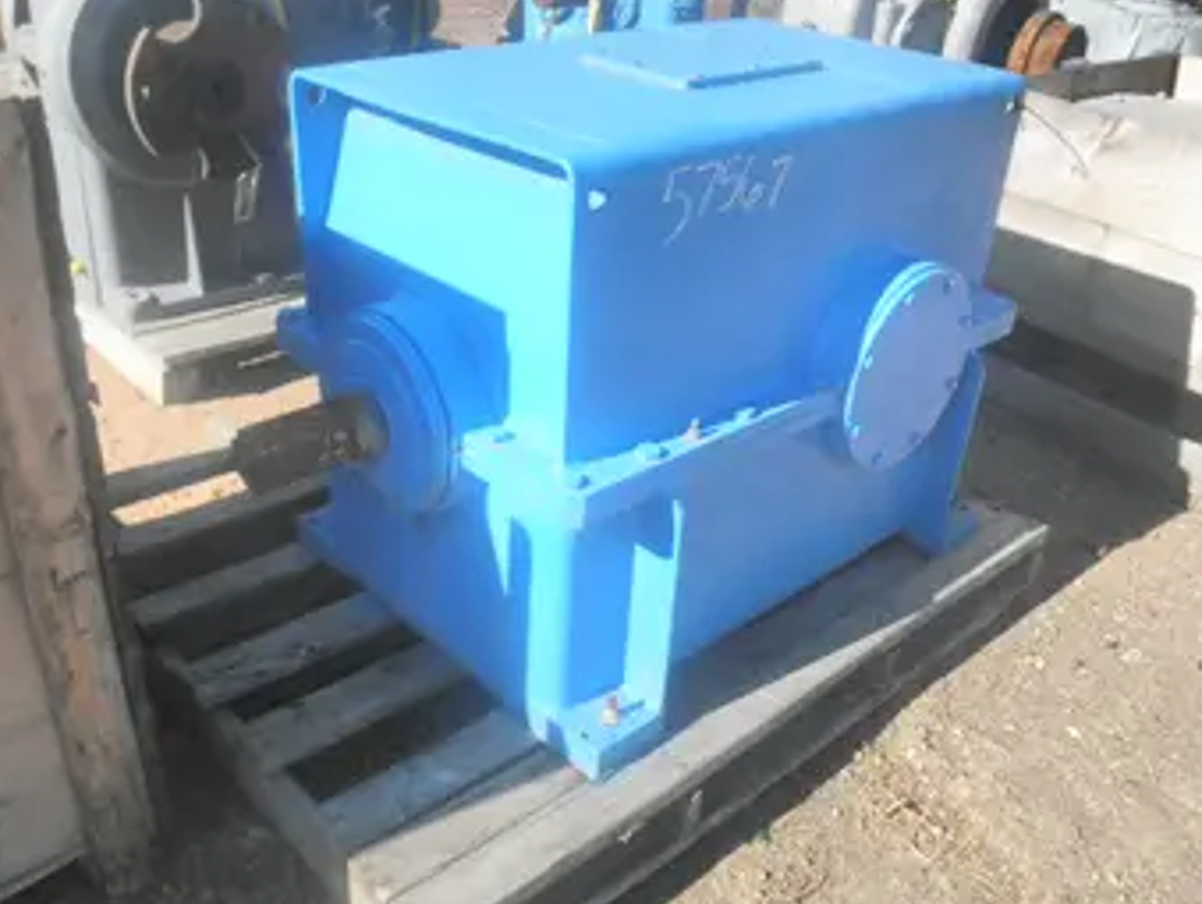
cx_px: 560
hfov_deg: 55.3
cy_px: 521
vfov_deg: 42.9
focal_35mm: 33
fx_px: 1147
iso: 64
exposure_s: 1/80
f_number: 8.5
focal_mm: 5
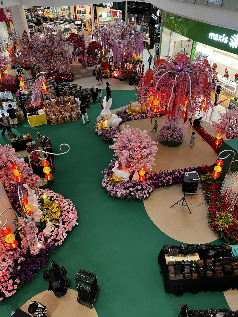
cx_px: 119
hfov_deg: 53.1
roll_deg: +1.2
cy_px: 158
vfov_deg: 67.3
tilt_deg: -38.5
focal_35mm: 26
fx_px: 238
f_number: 1.5
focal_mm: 5.7
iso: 160
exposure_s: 1/50
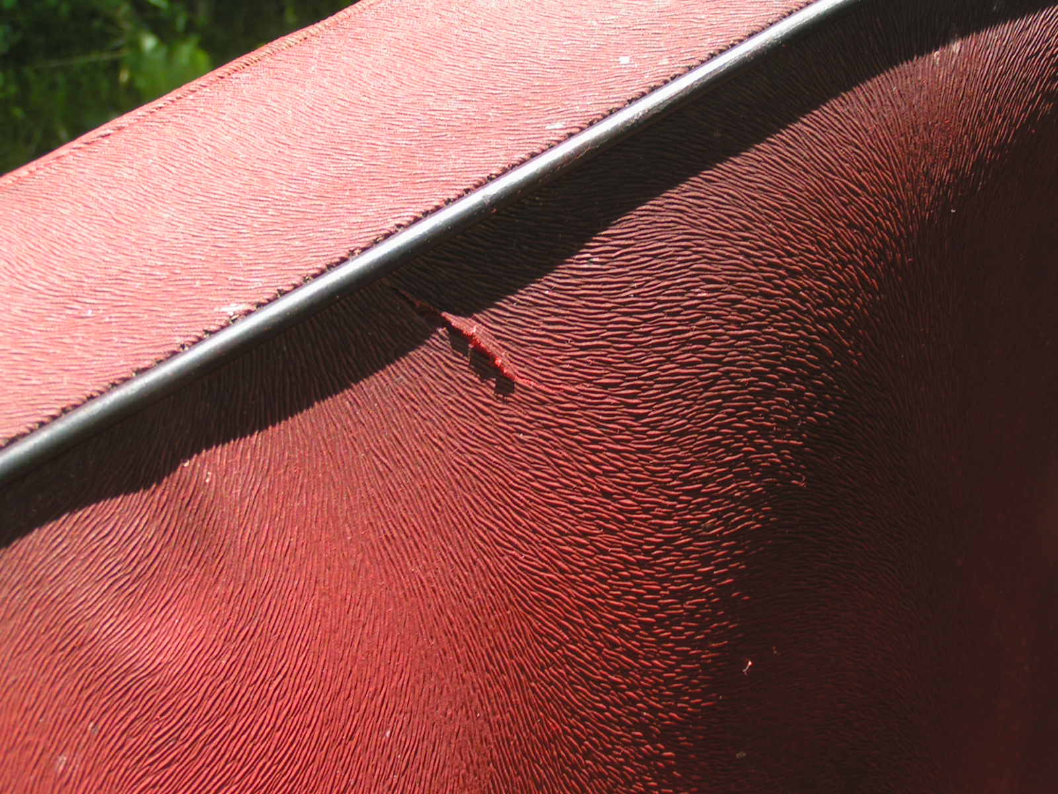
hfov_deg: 30.7
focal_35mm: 63
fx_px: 1926
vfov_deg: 23.3
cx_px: 529
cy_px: 397
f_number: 5
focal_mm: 9.7
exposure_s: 1/125
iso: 50
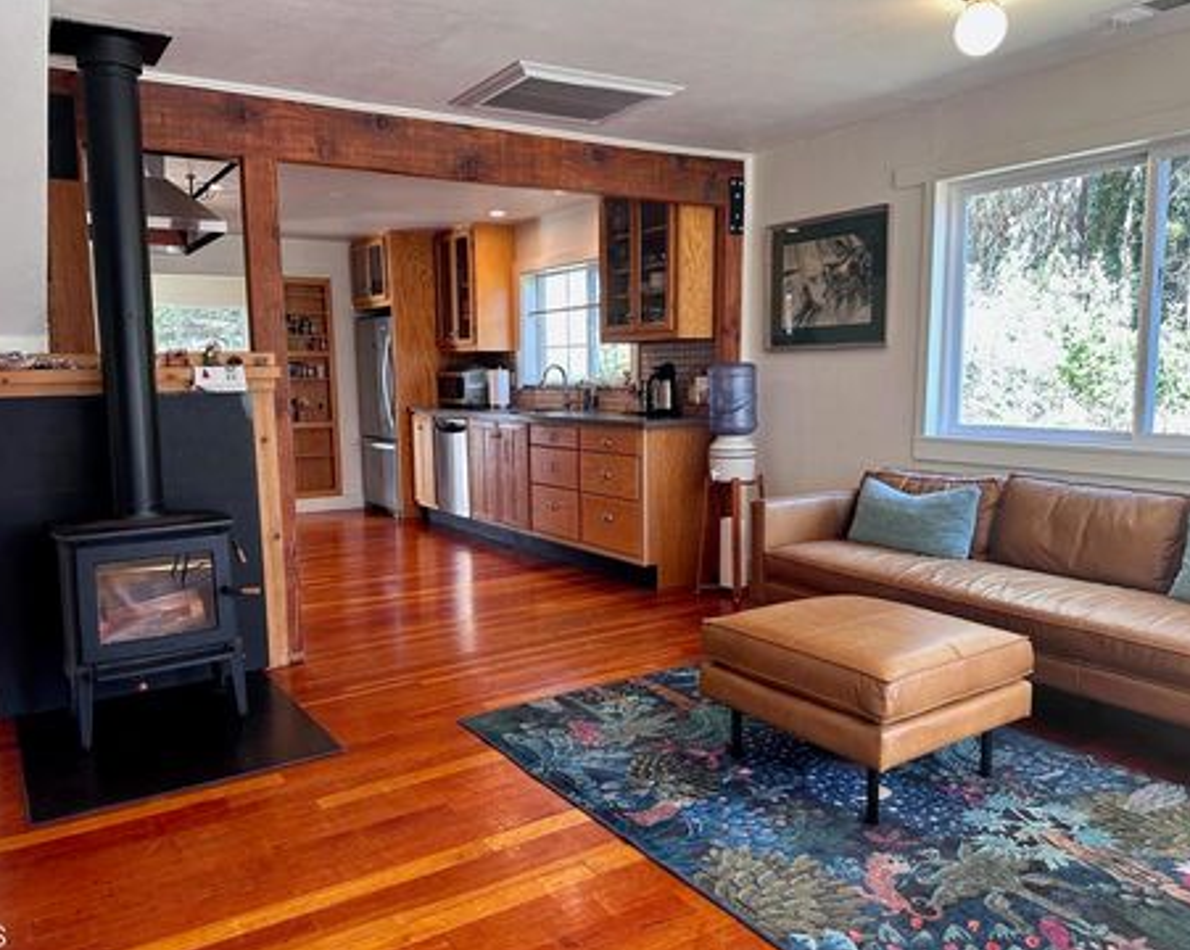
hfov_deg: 66.0
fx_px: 915
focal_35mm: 26
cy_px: 487
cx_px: 567
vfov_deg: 54.9
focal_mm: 6.86
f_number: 1.78
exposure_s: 1/120
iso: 200
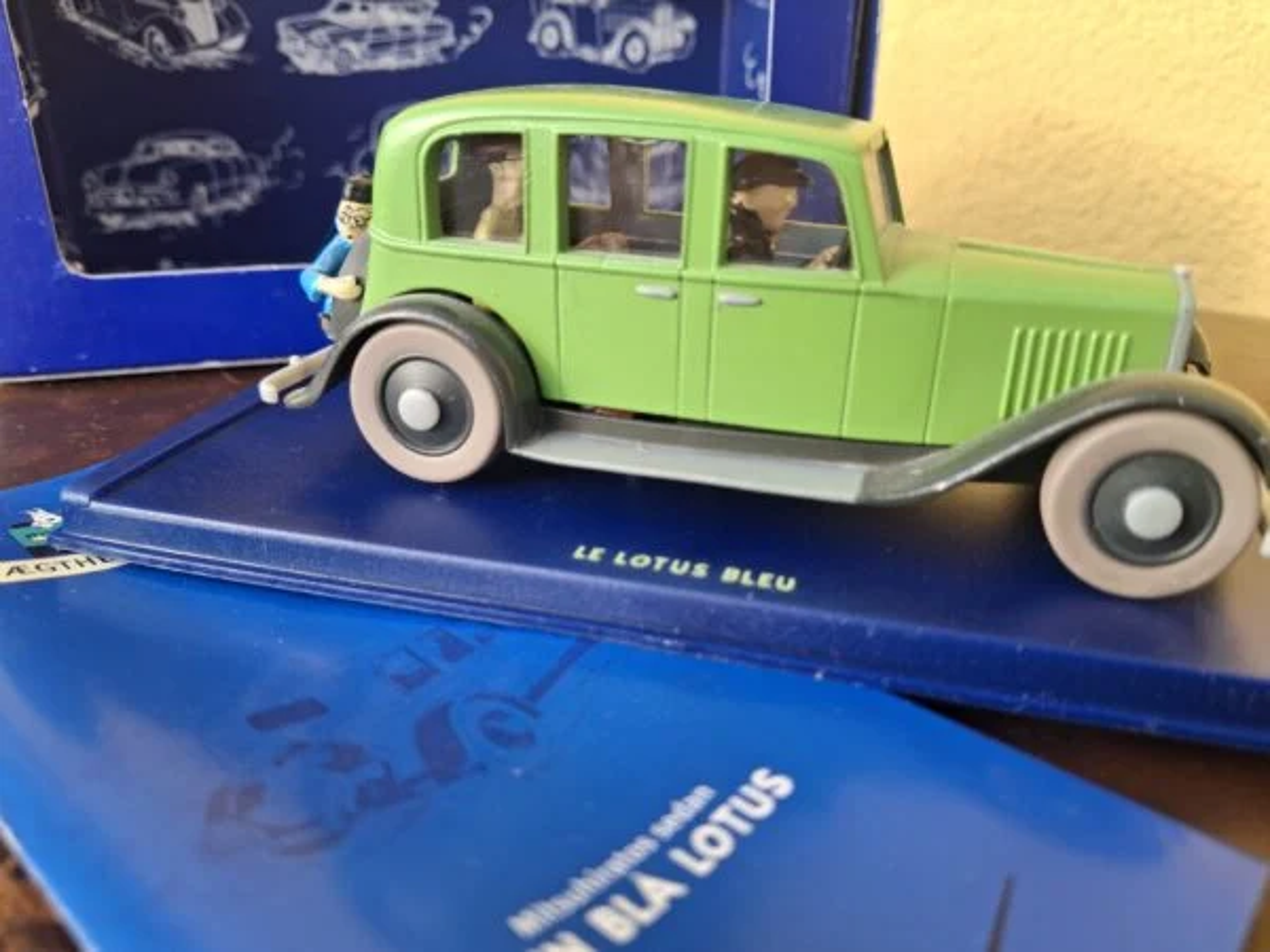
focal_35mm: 25
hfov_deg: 69.4
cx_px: 635
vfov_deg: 54.9
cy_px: 476
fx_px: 917
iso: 25
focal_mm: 4.69
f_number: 1.8
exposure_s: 1/281
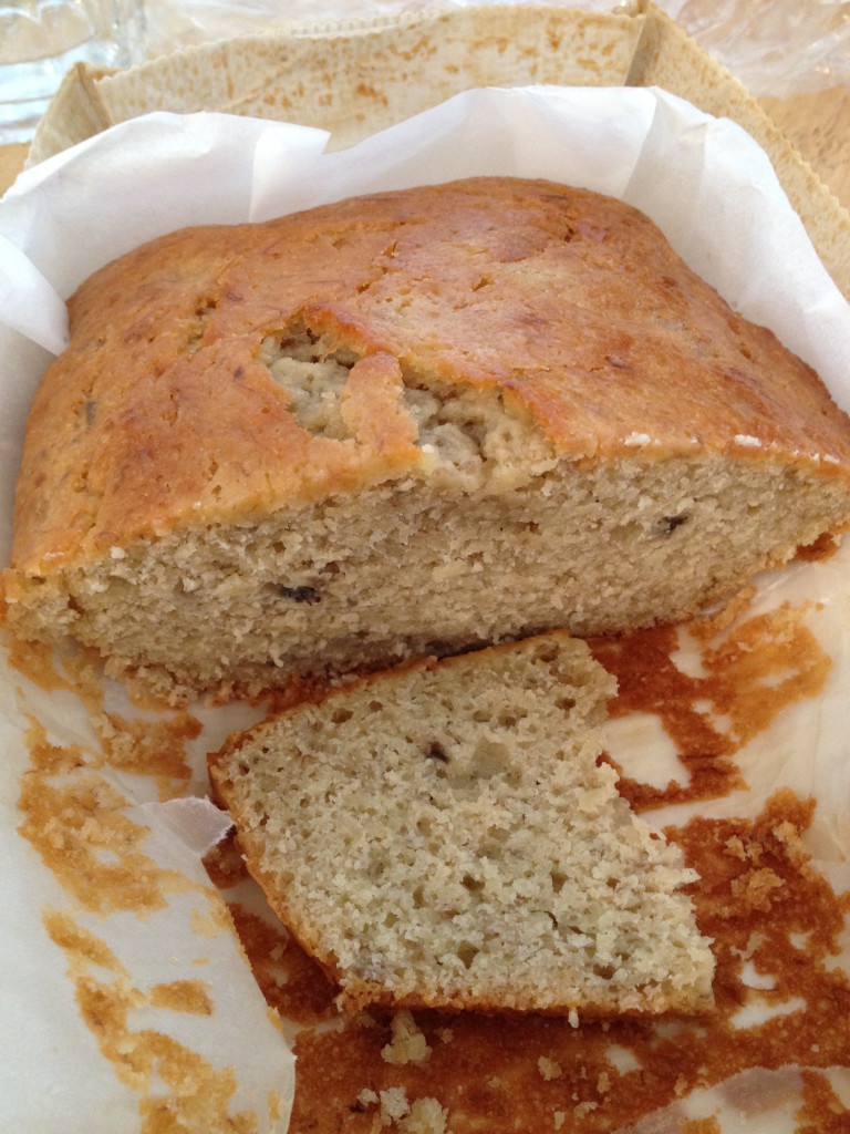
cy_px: 567
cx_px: 425
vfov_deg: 52.6
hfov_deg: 40.7
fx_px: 1146
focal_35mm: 35
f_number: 2.4
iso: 160
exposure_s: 1/20
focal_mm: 4.28
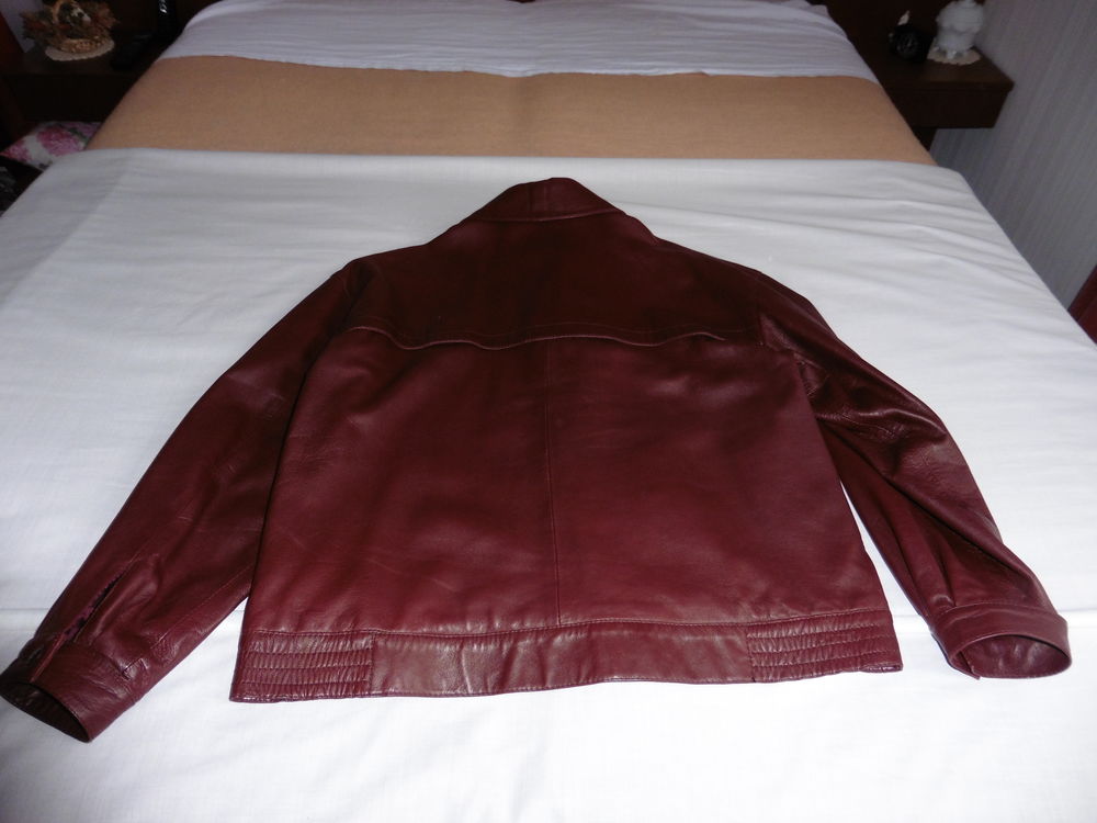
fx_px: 761
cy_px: 412
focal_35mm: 24
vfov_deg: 56.8
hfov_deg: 71.6
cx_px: 548
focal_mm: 4.3
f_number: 3.3
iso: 200
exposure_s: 1/60
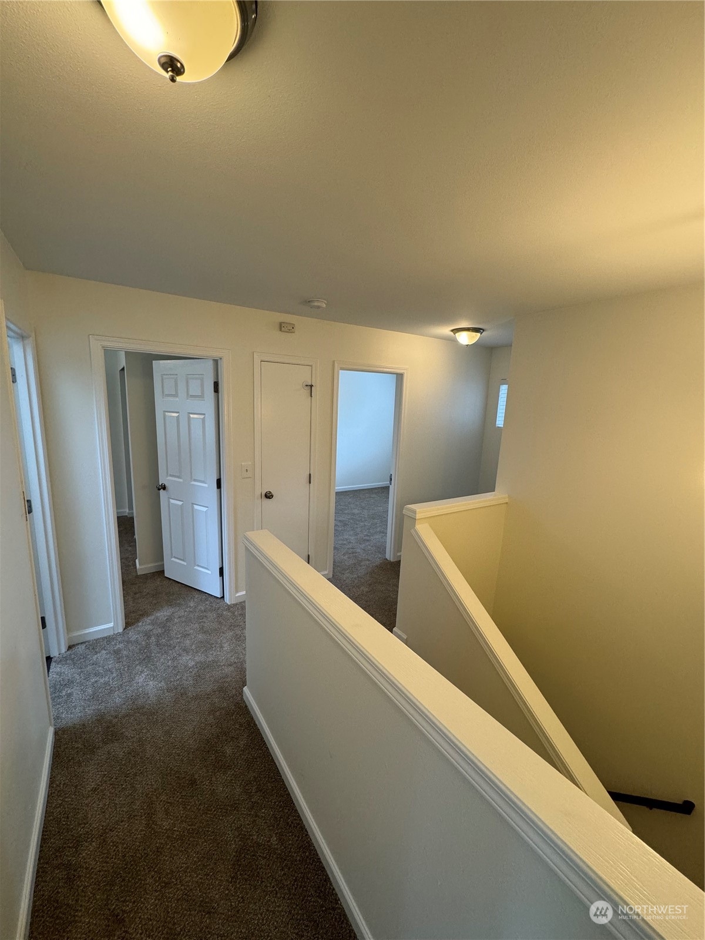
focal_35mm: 14
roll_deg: -1.3
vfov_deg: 102.1
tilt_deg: -10.8
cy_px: 470
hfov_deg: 85.7
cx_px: 352
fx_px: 380
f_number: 2.2
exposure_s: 1/120
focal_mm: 2.22
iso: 200
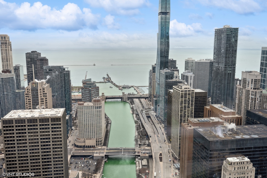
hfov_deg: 60.3
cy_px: 89
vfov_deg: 42.3
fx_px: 230
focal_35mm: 31
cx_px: 134
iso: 200
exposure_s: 1/180
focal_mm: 21
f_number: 9.5
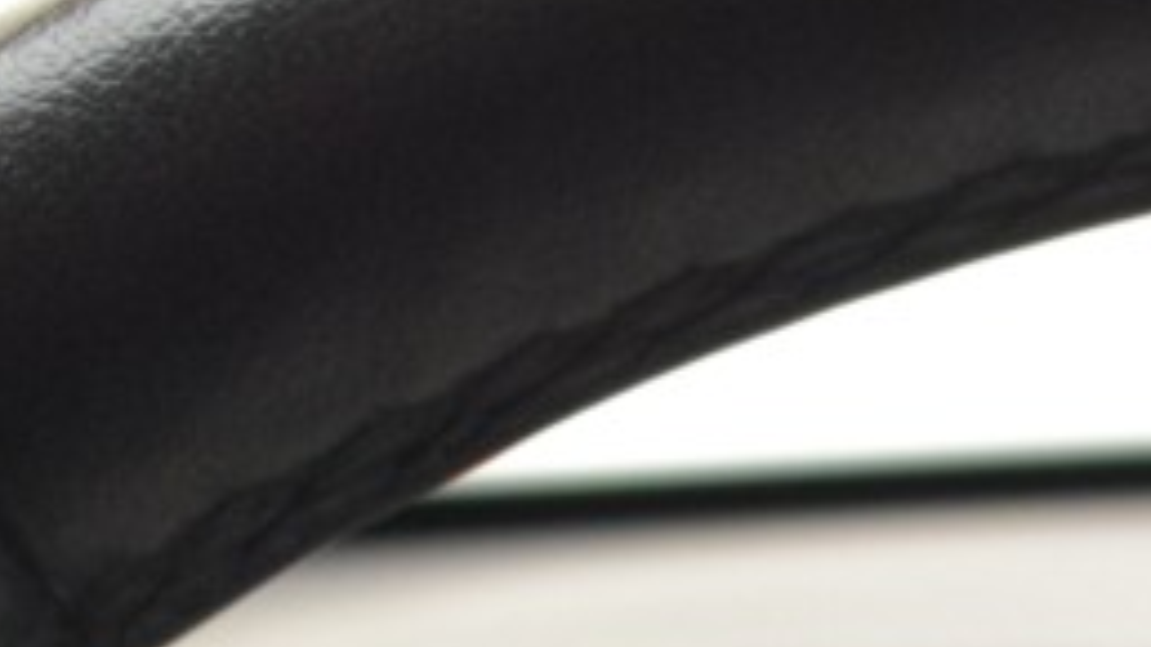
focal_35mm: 192
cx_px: 1865
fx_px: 5860
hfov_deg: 10.7
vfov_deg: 5.7
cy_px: 2200
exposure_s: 1/60
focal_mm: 21
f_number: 3.8
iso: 1800
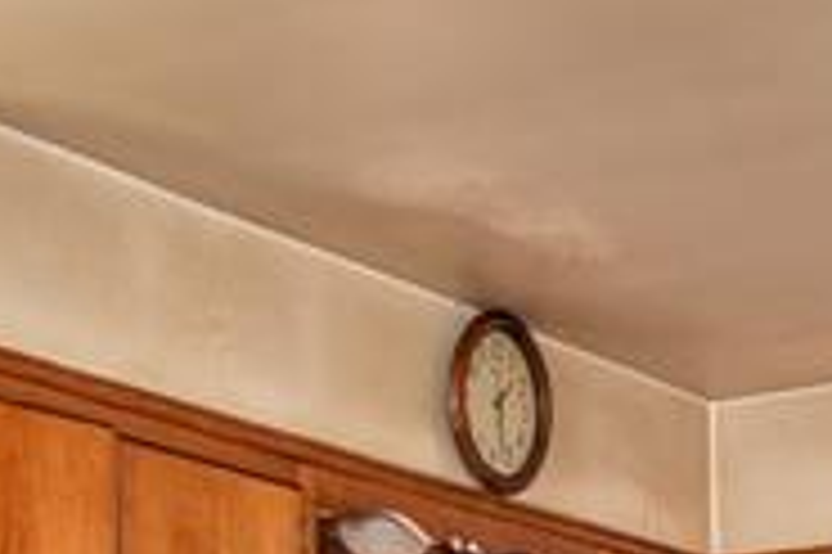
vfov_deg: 9.8
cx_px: 310
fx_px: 3071
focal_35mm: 133
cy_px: 989
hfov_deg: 15.4
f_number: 3.5
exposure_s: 1/60
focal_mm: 24
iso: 800
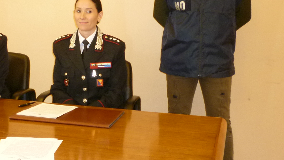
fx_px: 444
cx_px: 77
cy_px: 45
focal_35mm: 59
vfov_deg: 20.3
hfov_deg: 34.8
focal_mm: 5.2
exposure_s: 1/30
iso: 200
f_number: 3.3
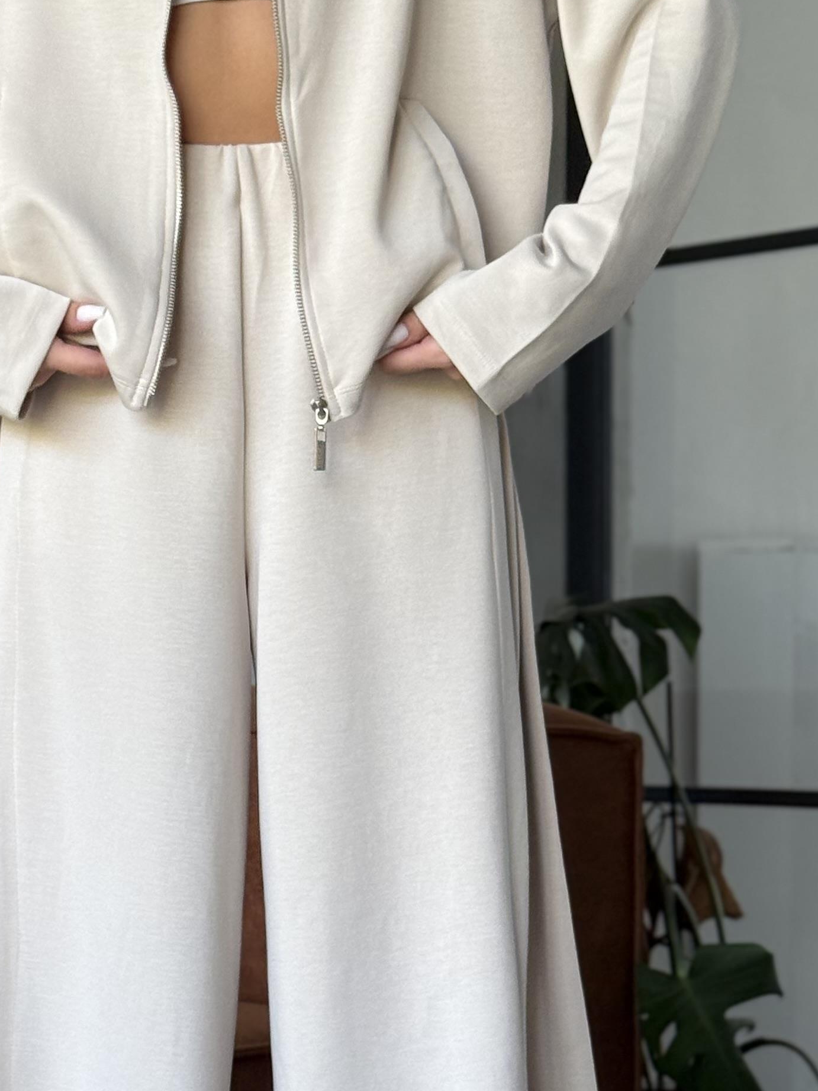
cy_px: 655
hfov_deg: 14.1
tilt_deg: +0.8
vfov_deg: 18.7
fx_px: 3309
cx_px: 256
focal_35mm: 105
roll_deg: -0.2
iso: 100
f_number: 1.78
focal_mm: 6.76
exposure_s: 1/60
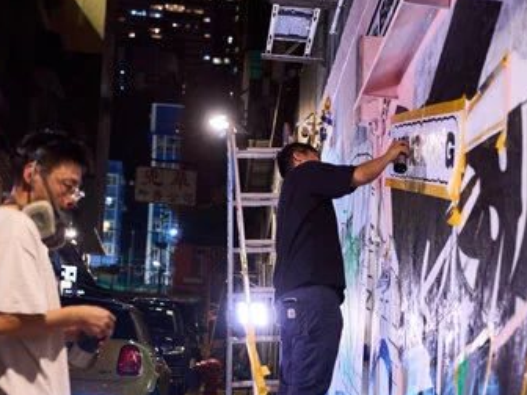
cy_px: 319
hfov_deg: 25.7
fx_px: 1142
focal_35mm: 75
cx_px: 386
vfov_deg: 19.4
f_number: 2.2
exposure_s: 1/125
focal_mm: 41
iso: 2000
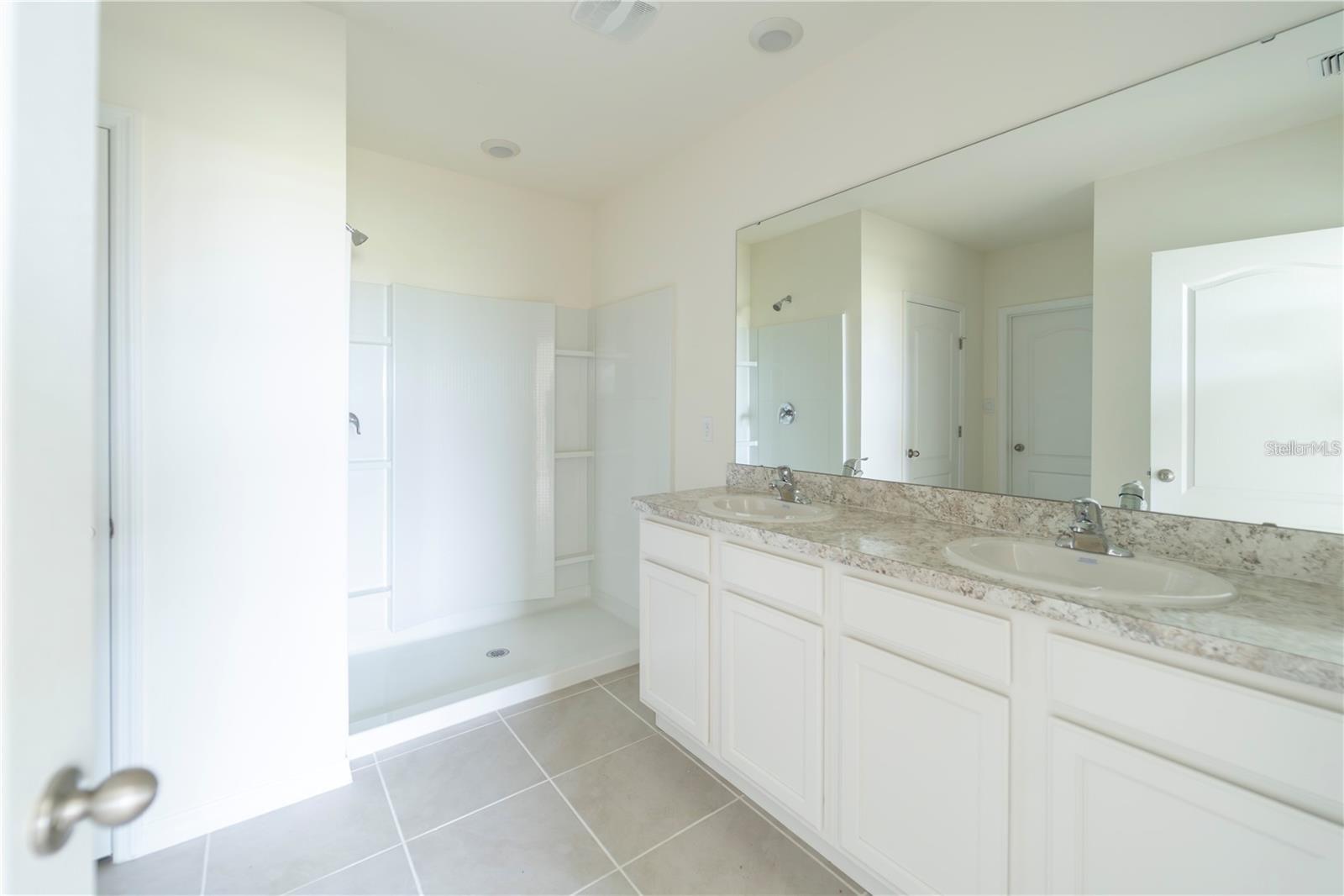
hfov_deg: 104.3
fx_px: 523
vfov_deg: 81.2
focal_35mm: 14
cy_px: 448
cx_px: 672
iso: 640
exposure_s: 1/30
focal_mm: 14
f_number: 2.8
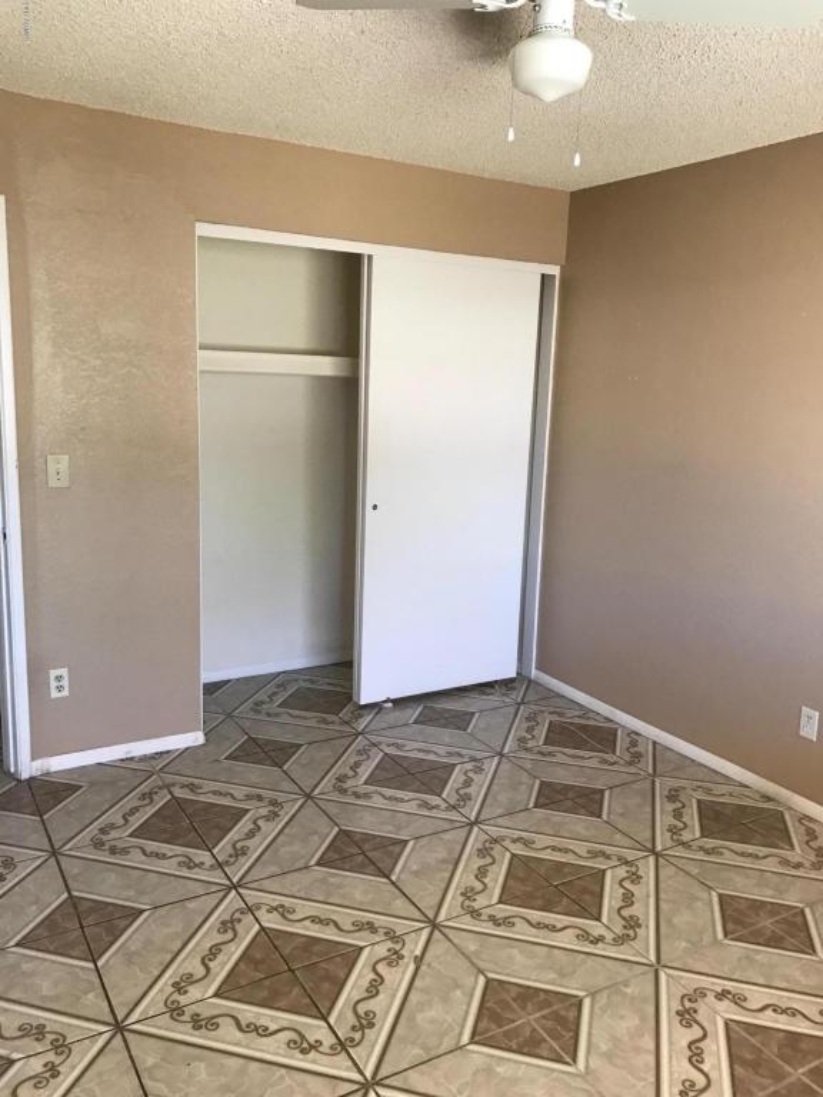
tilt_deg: -10.0
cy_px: 548
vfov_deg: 63.4
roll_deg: -2.0
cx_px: 412
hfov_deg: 49.7
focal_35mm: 28
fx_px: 888
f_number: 1.8
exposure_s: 1/40
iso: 25
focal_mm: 3.99
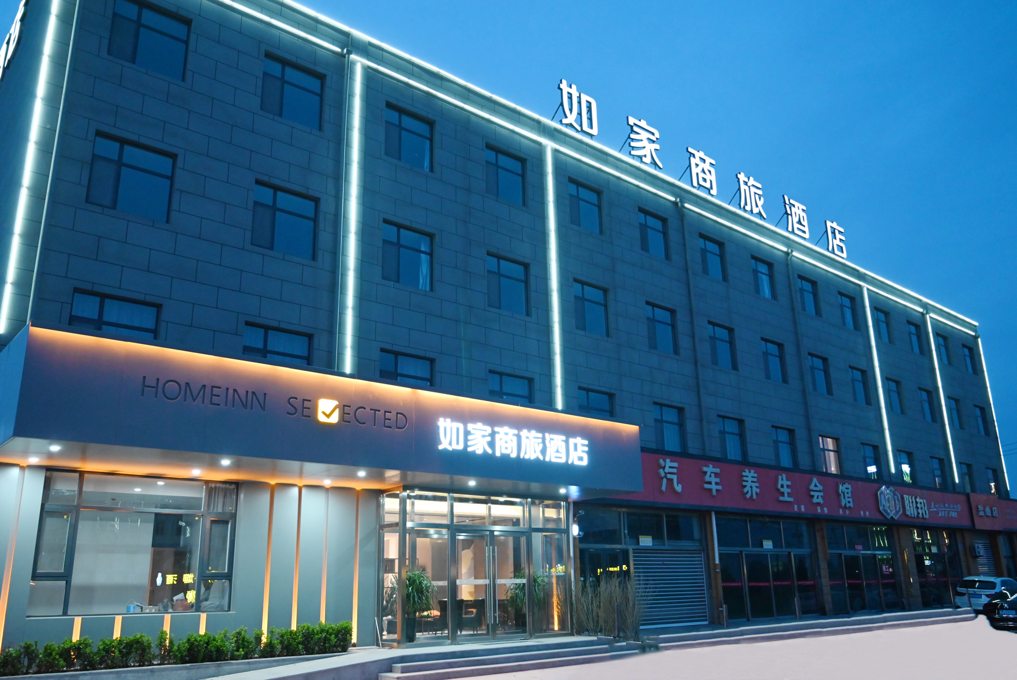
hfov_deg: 62.8
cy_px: 340
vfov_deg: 44.3
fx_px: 834
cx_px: 508
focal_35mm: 30
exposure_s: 1/80
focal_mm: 29.5
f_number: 4
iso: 3200
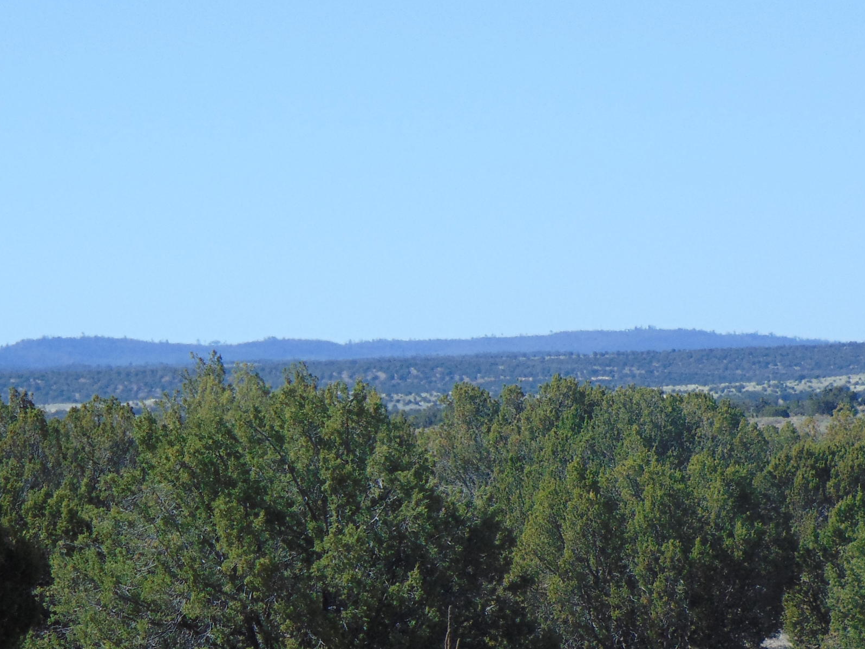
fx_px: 9522
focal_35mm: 381
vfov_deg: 3.9
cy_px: 469
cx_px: 167
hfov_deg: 5.2
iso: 80
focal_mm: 36.4
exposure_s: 1/500
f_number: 4.1
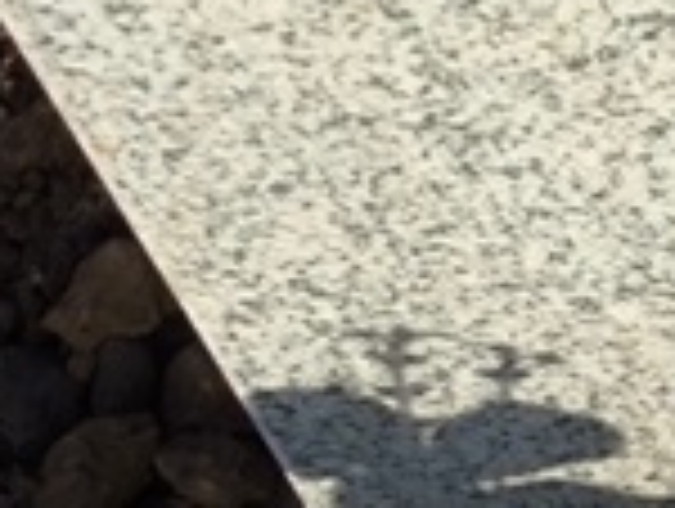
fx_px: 5195
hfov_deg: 7.0
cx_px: 1672
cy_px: -652
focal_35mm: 266
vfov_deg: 5.4
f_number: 1.7
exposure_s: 1/877
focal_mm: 4.71
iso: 50
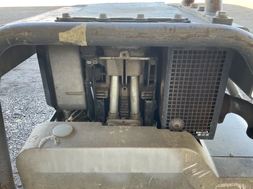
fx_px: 212
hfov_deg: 61.7
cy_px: 94
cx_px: 126
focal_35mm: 29
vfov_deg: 48.2
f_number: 1.8
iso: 50
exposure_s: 1/122
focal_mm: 3
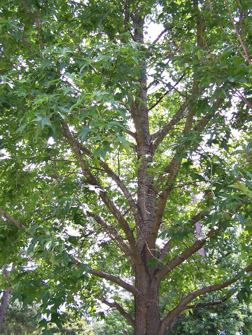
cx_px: 126
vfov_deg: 49.0
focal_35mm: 38
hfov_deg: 37.7
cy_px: 168
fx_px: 369
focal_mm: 6.3
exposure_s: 1/180
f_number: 2.8
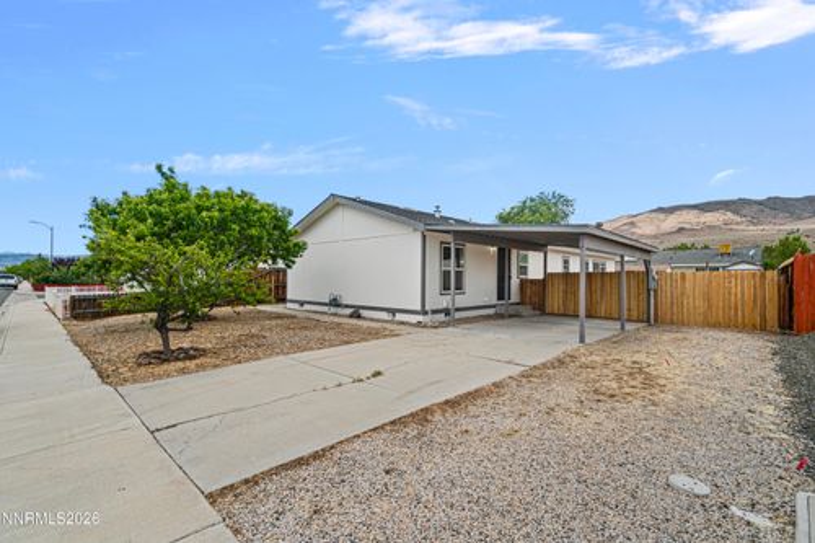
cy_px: 272
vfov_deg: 72.0
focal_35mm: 16
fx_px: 373
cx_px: 408
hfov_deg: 95.0
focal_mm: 11
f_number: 8
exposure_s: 1/30
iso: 100
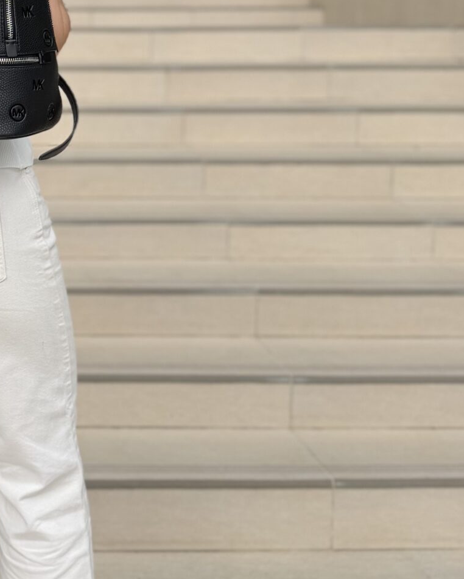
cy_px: 153
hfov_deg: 22.8
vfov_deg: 29.6
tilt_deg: -5.6
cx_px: -43
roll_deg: -0.4
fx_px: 1081
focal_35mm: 63
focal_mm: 6.76
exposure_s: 1/742
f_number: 1.78
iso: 80
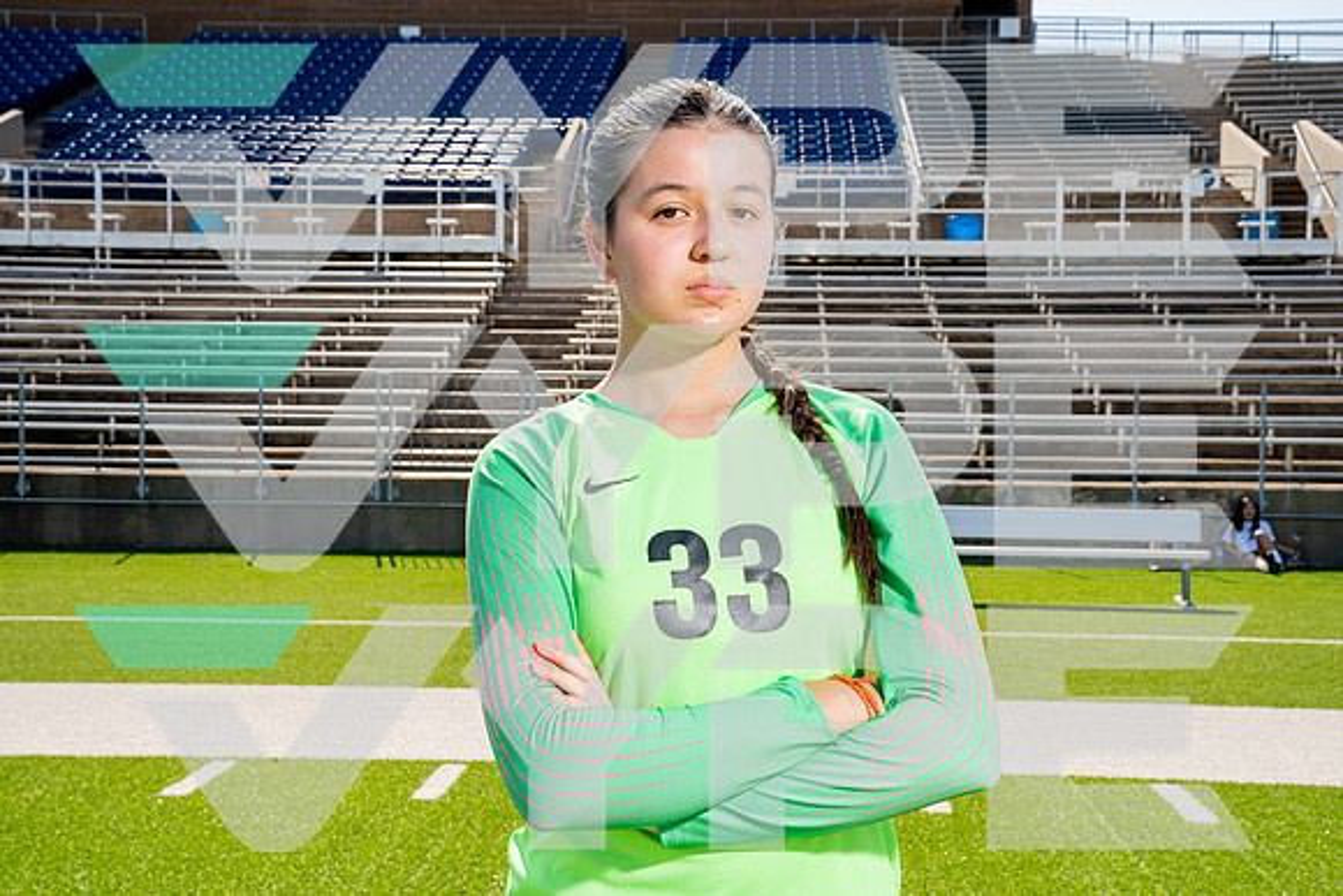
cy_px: 448
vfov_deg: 28.7
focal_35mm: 47
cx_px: 672
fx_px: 1754
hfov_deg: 41.9
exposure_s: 1/250
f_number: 11
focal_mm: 47
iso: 320
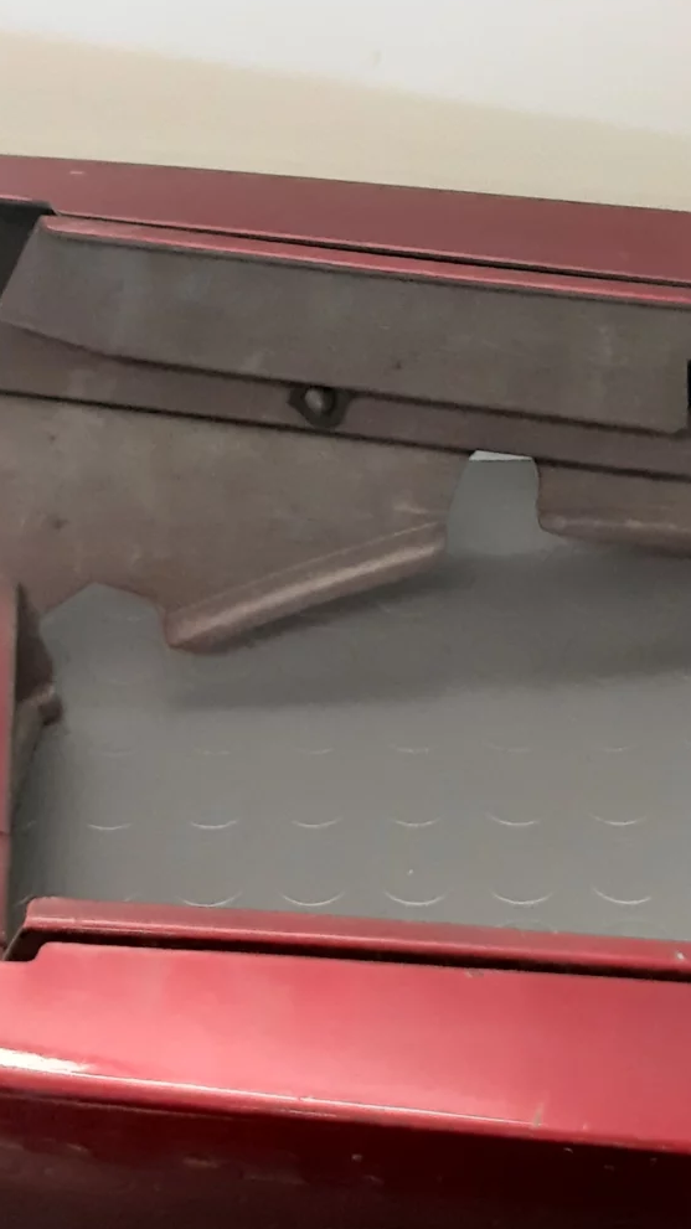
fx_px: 2477
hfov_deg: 15.9
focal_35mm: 76
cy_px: 482
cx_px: 345
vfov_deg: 27.8
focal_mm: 3.93
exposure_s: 1/50
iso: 500
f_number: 1.7
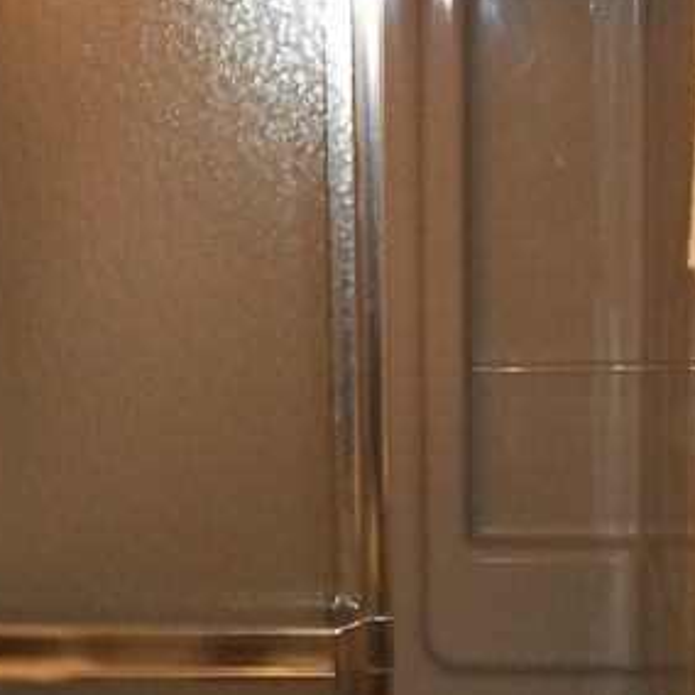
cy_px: 455
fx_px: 2317
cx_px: 81
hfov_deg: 16.8
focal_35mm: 102
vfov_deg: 17.0
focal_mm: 5.7
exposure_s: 1/30
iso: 160
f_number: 2.9
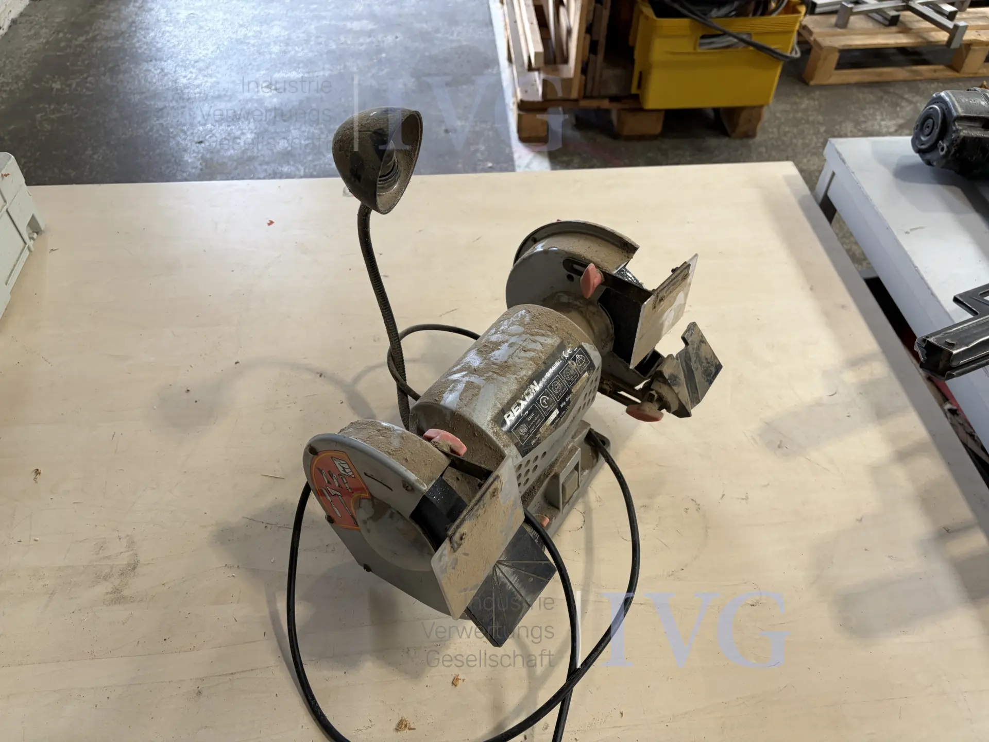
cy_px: 371
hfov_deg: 67.3
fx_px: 743
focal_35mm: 26
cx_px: 494
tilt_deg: -47.3
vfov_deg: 53.1
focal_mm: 5.96
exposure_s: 1/100
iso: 80
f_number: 1.6
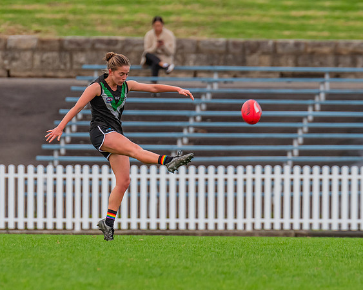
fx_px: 9254
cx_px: 147
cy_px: 149
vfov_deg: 1.8
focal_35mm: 862
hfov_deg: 2.2
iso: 800
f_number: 5.6
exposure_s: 1/1000
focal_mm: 420
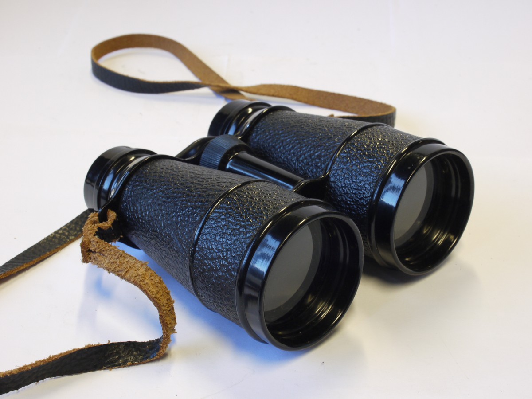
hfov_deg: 32.2
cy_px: 200
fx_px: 922
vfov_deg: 24.4
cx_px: 266
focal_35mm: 60
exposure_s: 1/8
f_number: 13
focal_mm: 30
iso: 400
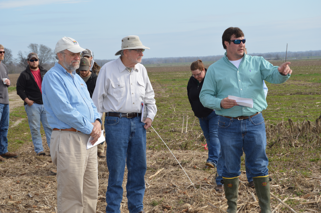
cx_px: 160
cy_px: 106
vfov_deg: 16.5
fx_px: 735
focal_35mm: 82
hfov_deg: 24.6
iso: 100
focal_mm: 55
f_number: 7.1
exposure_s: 1/200
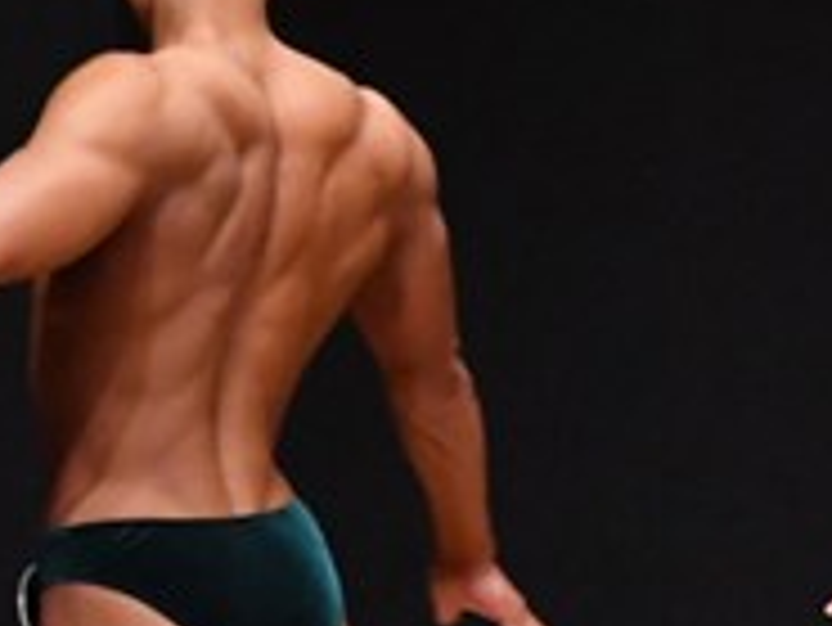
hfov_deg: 1.8
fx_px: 26143
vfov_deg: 1.4
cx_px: 317
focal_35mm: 1087
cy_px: 667
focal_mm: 180
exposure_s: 1/400
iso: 6400
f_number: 5.6
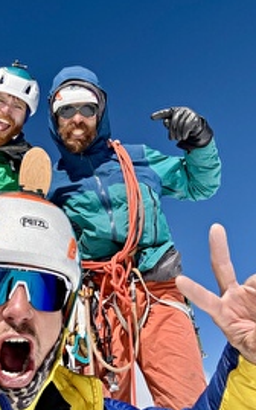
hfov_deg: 32.0
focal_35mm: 39
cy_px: 166
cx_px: 59
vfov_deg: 50.1
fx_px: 436
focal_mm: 2.69
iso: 25
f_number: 1.9
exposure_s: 1/1684
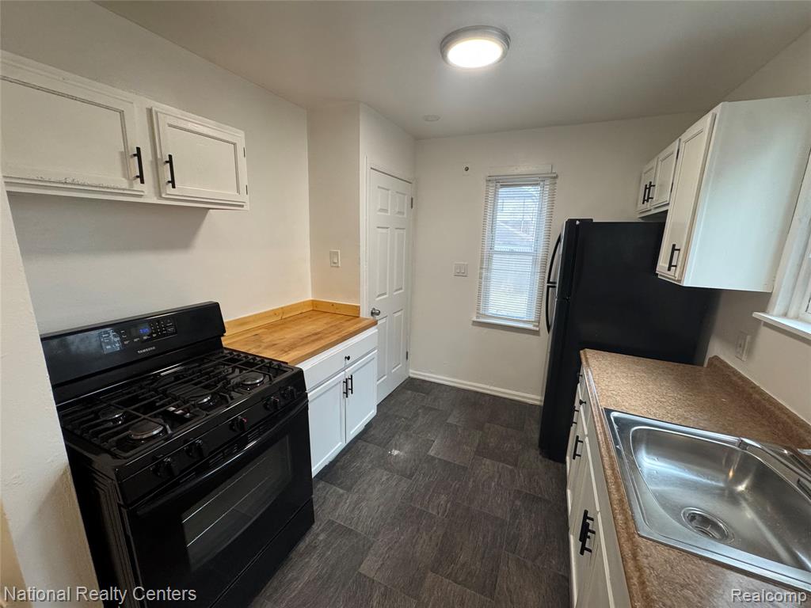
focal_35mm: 14
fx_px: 328
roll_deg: -1.6
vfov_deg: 85.7
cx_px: 406
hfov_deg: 102.1
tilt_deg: -13.8
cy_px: 304
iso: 200
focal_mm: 2.22
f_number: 2.2
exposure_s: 1/120
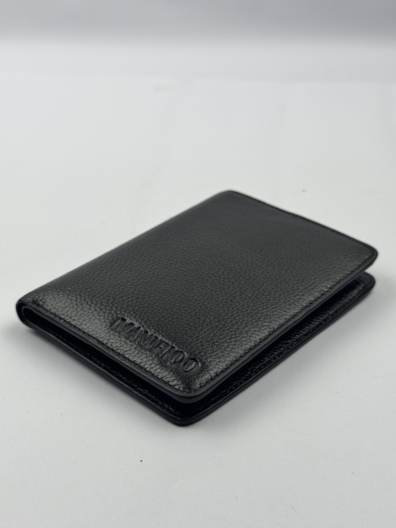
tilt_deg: -29.1
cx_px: 198
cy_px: 264
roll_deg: +1.0
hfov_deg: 30.3
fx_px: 732
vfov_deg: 39.7
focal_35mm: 48
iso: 64
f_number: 1.78
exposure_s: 1/264
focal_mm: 6.76
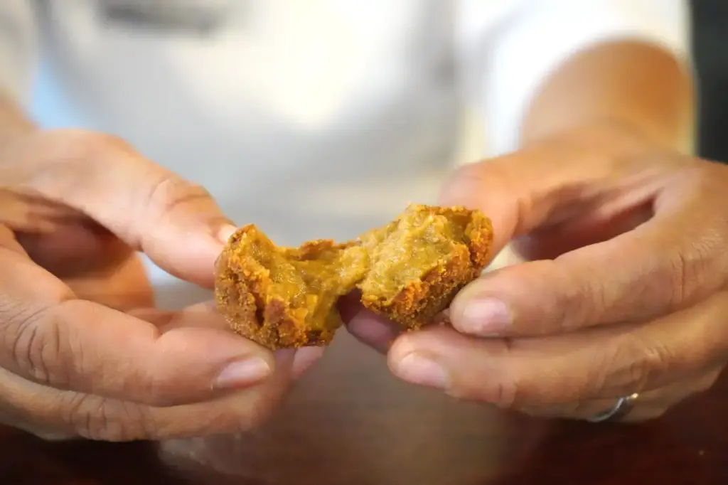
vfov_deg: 19.4
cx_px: 364
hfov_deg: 28.9
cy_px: 242
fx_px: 1415
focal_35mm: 70
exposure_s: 1/200
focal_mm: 70
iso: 25600
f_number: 5.6
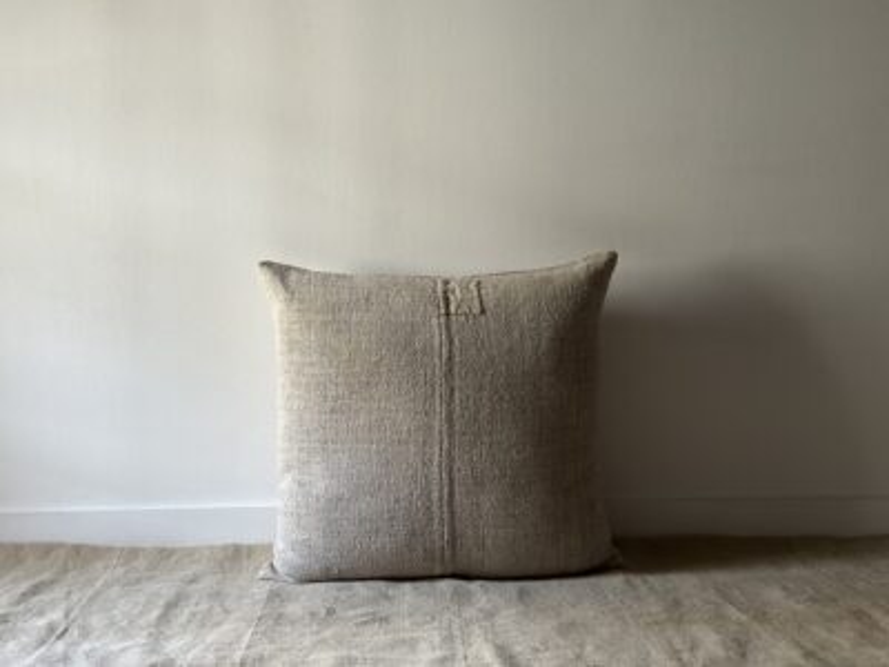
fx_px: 1233
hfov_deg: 39.7
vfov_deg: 30.3
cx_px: 444
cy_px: 334
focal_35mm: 48
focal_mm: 6.86
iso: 200
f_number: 1.78
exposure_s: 1/60
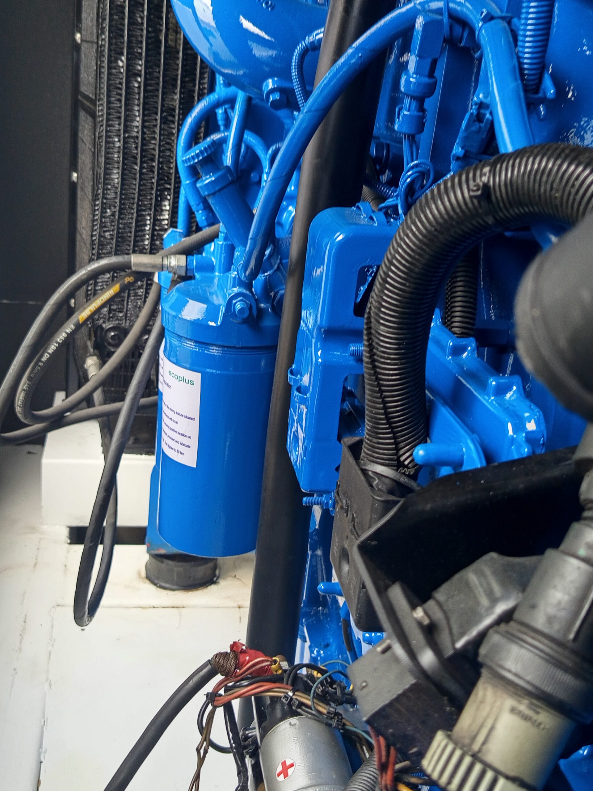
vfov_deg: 51.4
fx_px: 822
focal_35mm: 36
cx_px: 296
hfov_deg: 39.7
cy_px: 396
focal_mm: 5.24
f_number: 1.7
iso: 159
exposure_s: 1/50
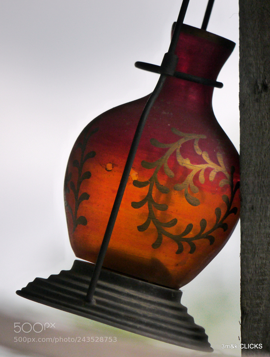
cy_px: 178
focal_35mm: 410
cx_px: 135
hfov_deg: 3.6
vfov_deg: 4.8
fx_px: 4244
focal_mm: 205
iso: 500
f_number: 5
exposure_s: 1/400
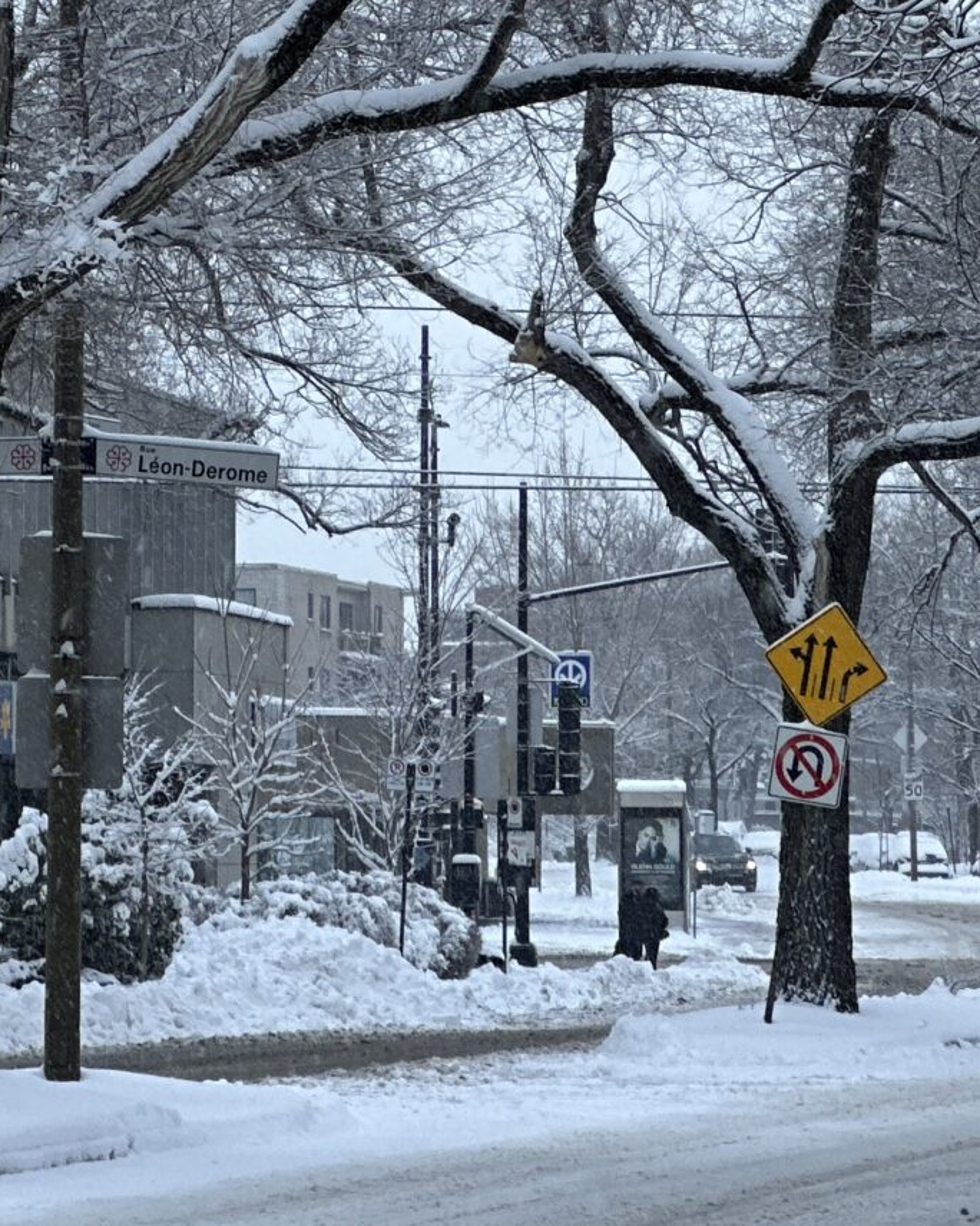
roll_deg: -0.2
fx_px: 8157
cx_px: -3
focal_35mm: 225
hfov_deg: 6.9
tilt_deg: +8.1
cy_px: -116
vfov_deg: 8.5
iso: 25
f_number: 2.8
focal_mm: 9
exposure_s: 1/157
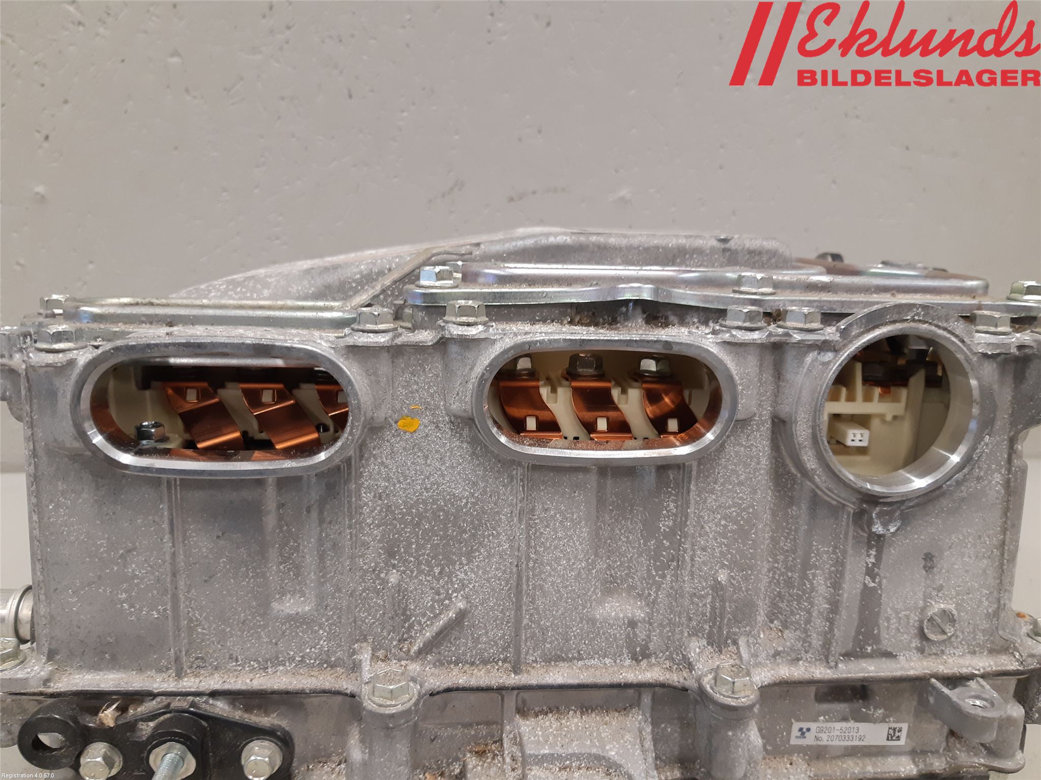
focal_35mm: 26
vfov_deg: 53.1
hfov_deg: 67.3
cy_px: 390
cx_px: 520
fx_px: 782
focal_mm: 3.93
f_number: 1.7
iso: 160
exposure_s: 1/50
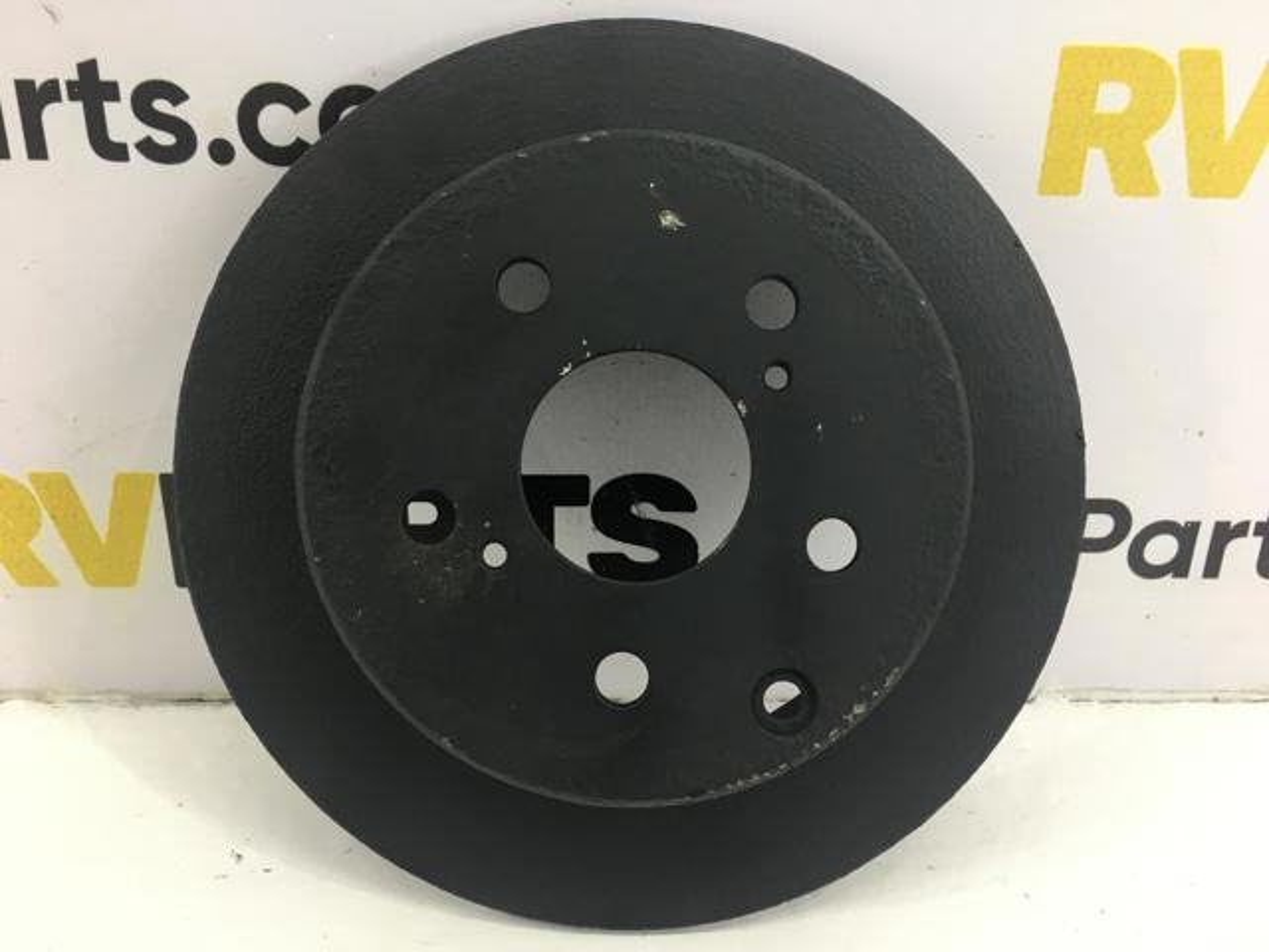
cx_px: 634
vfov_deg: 48.2
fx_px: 1063
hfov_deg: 61.7
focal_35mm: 29
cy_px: 476
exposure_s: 1/33
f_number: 2.2
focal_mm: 4.15
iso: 32
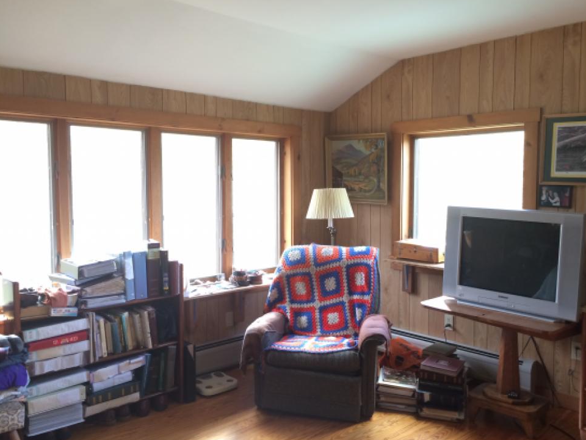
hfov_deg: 56.8
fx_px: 542
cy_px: 219
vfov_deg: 44.2
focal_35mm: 32
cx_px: 311
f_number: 2.2
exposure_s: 1/30
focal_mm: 4.12
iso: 80
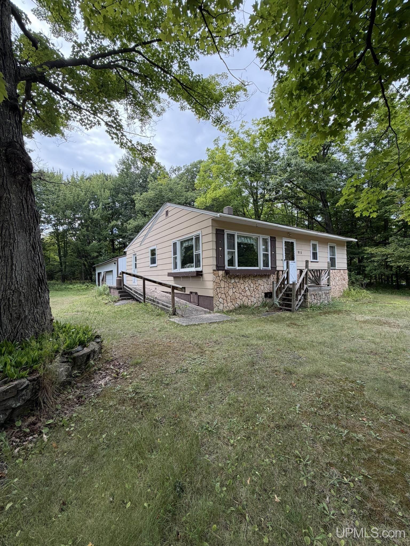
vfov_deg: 102.1
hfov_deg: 85.7
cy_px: 273
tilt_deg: +0.4
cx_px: 205
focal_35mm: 14
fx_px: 221
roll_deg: +1.1
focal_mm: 2.22
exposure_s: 1/359
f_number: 2.2
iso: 50
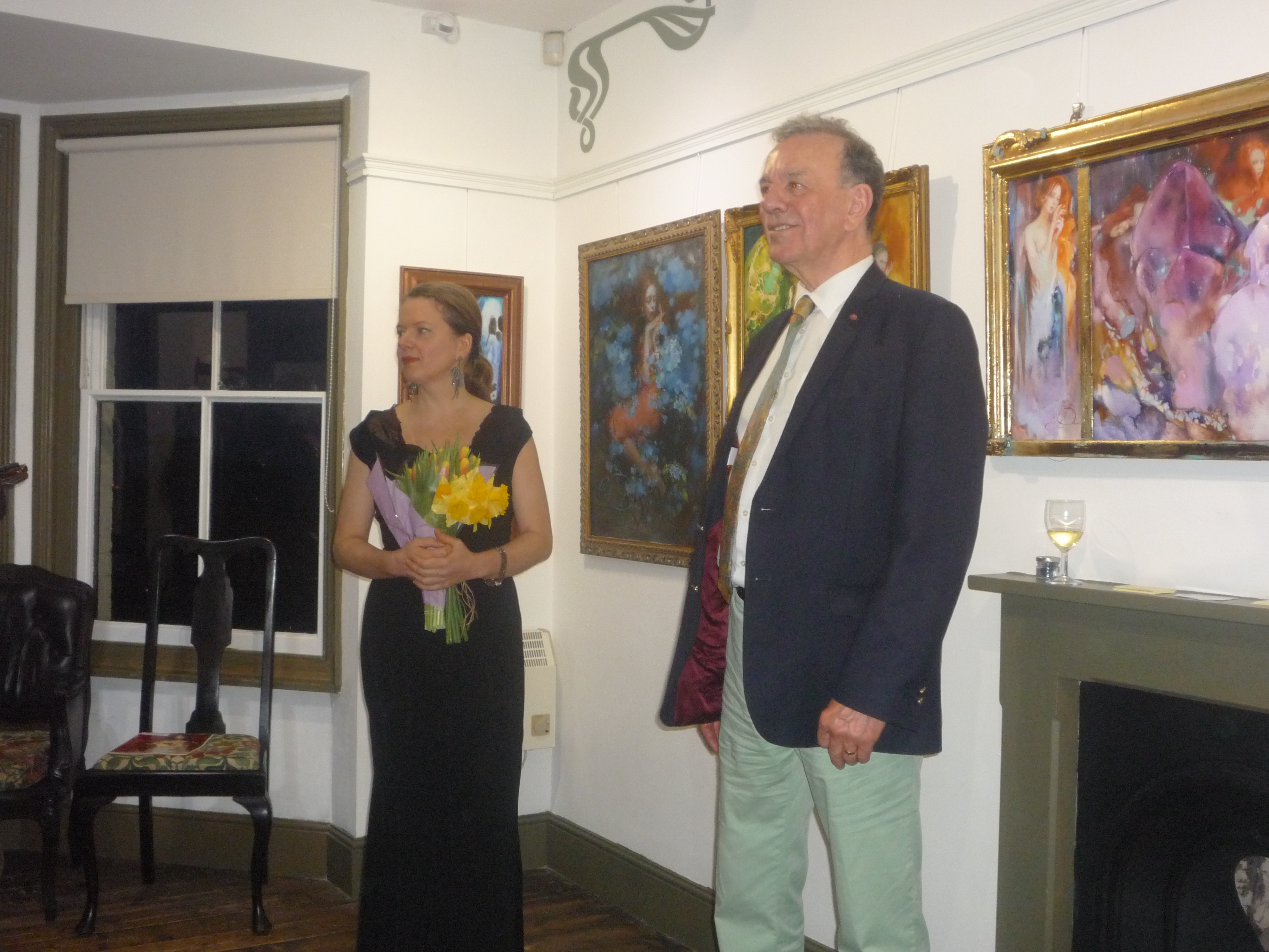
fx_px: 1356
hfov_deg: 50.1
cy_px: 476
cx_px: 634
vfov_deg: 38.7
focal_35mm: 37
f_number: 4
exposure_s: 1/30
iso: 400
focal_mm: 6.5
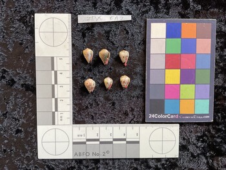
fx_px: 189
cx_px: 113
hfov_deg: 61.6
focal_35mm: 29
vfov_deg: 48.3
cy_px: 85
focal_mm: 3
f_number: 1.8
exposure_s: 1/100
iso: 64
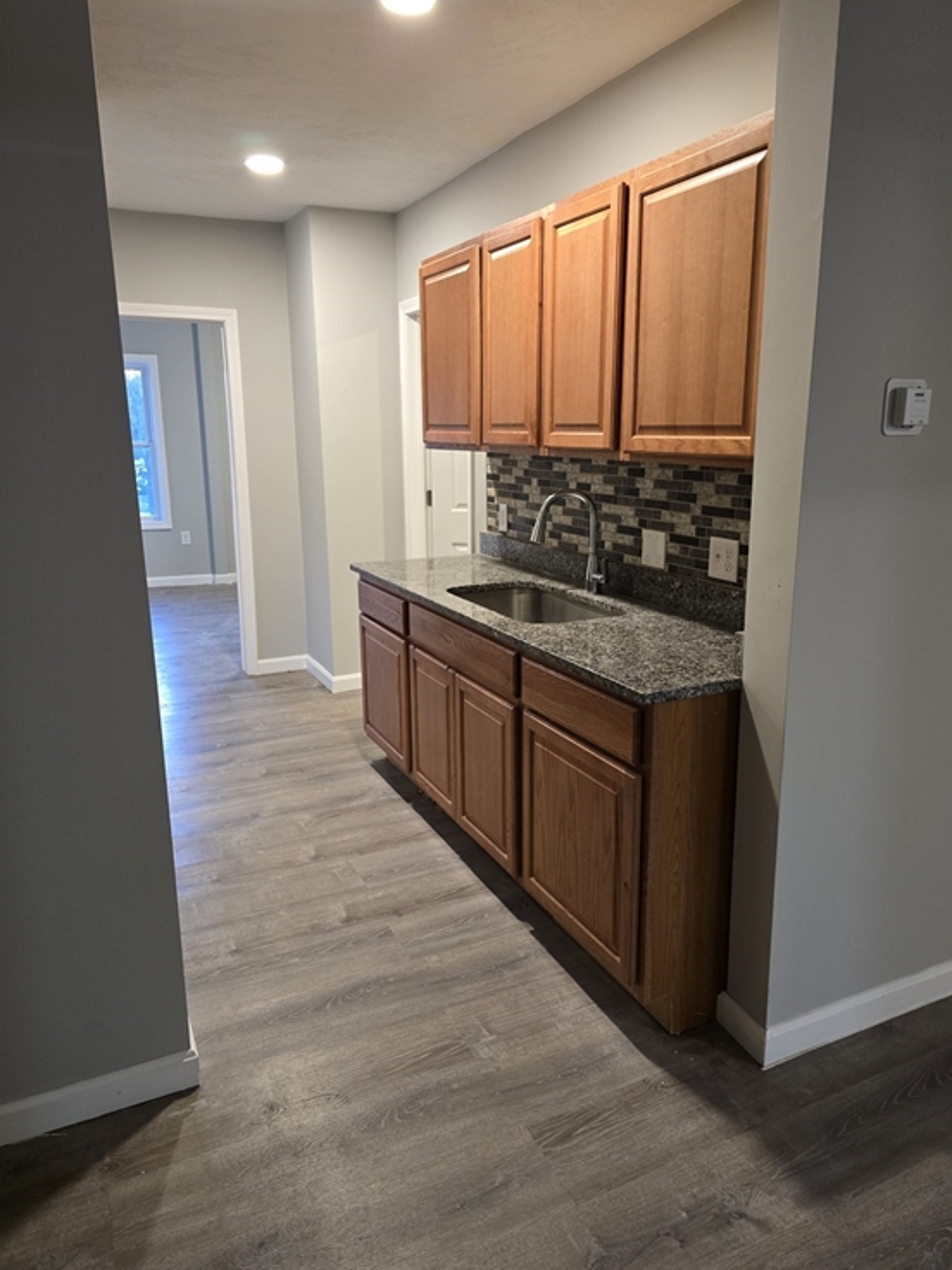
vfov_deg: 71.6
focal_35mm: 24
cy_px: 618
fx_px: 880
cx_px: 479
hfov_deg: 56.8
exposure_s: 1/60
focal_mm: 6.3
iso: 500
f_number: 1.7
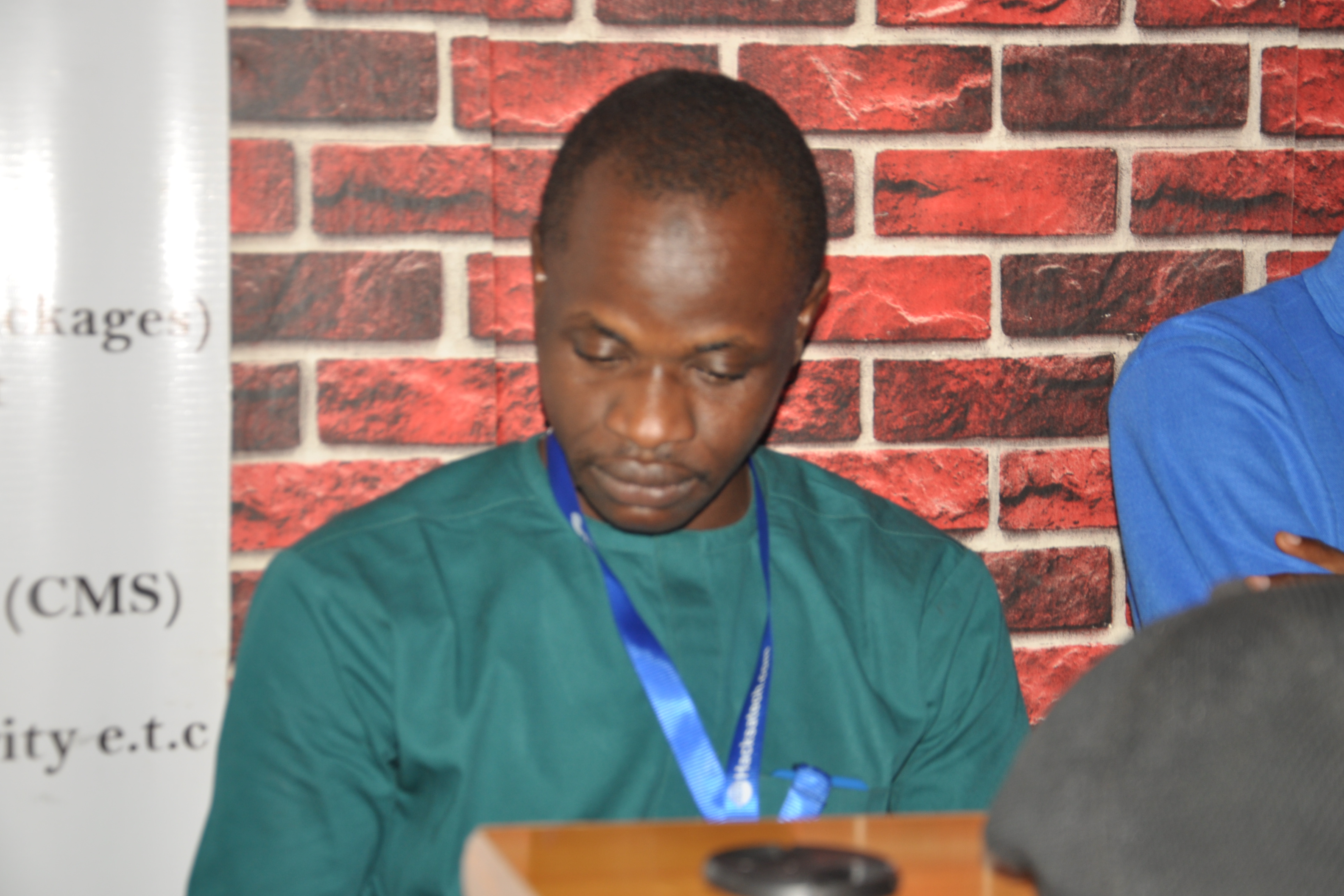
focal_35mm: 76
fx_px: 2837
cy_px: 444
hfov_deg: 26.7
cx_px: 673
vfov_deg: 17.9
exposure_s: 1/60
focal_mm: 50
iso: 200
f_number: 5
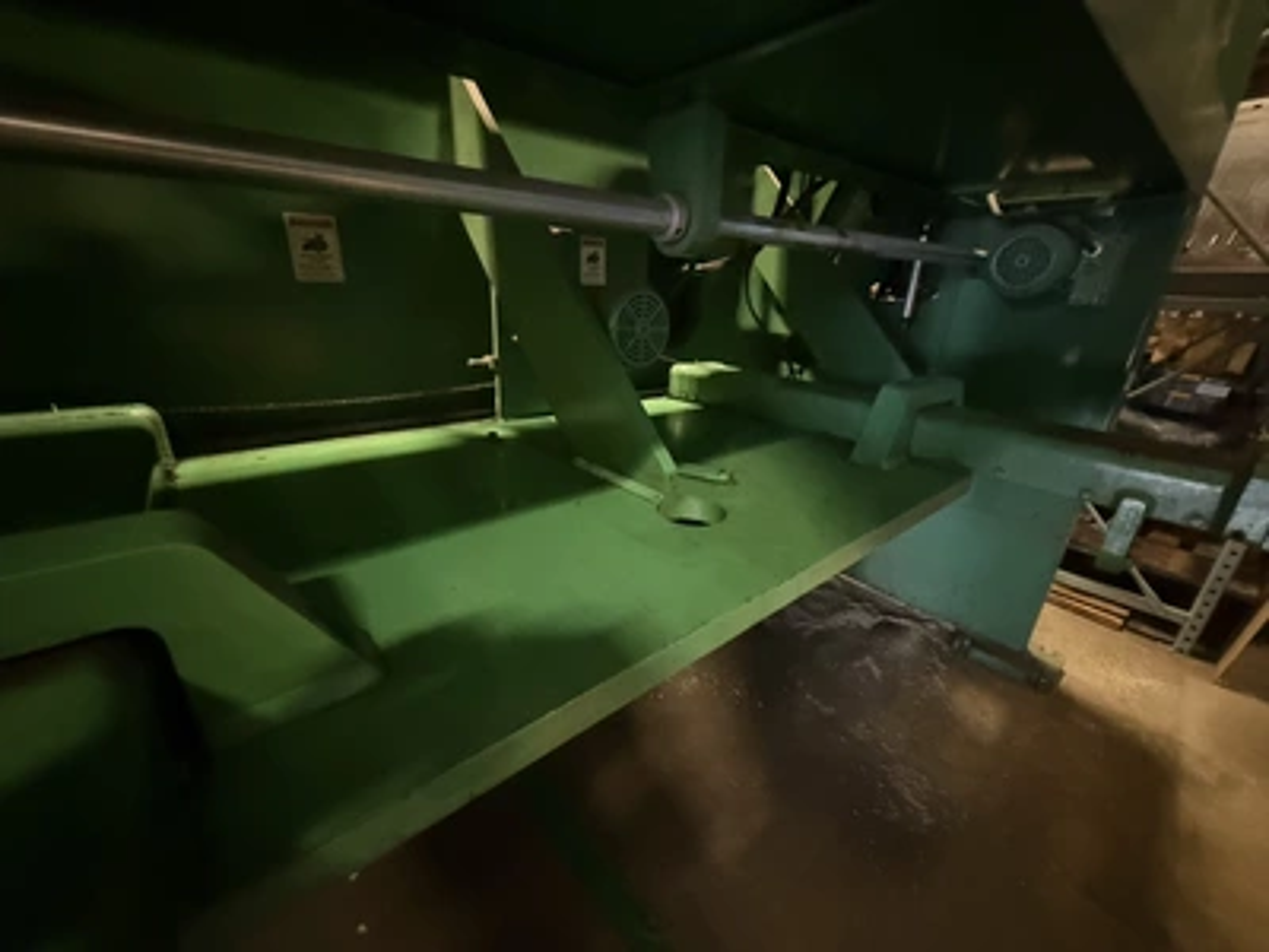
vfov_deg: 85.7
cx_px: 634
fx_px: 513
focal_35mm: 14
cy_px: 476
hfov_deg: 102.1
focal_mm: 2.22
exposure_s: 1/30
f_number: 2.2
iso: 2000
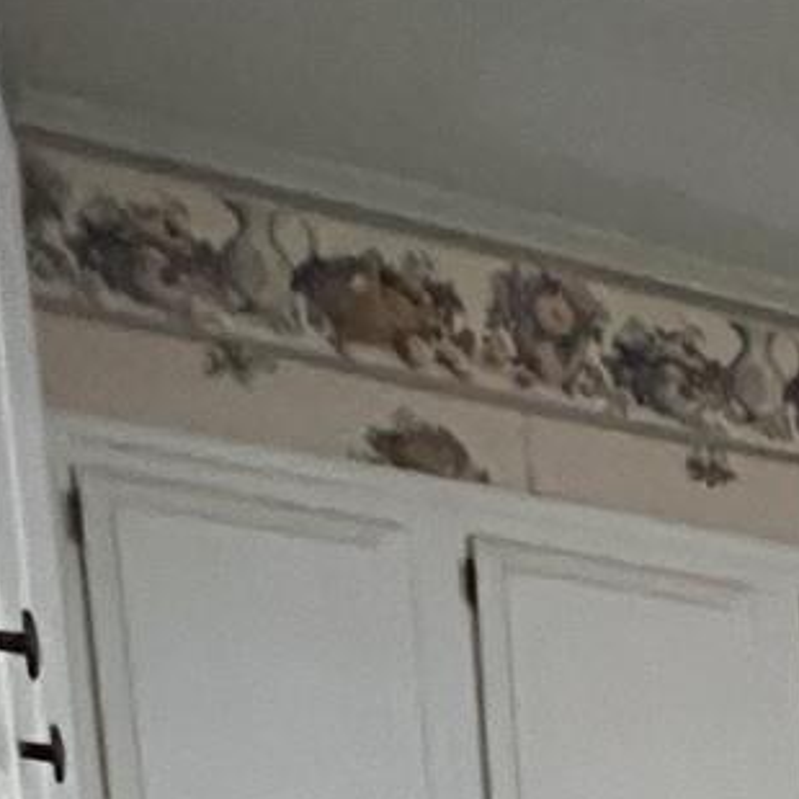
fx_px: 1985
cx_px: 1552
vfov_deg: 16.1
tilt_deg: -9.4
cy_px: 1714
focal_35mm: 76
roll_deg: +0.1
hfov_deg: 17.3
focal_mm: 1.57
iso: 1000
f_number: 1.8
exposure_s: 1/60
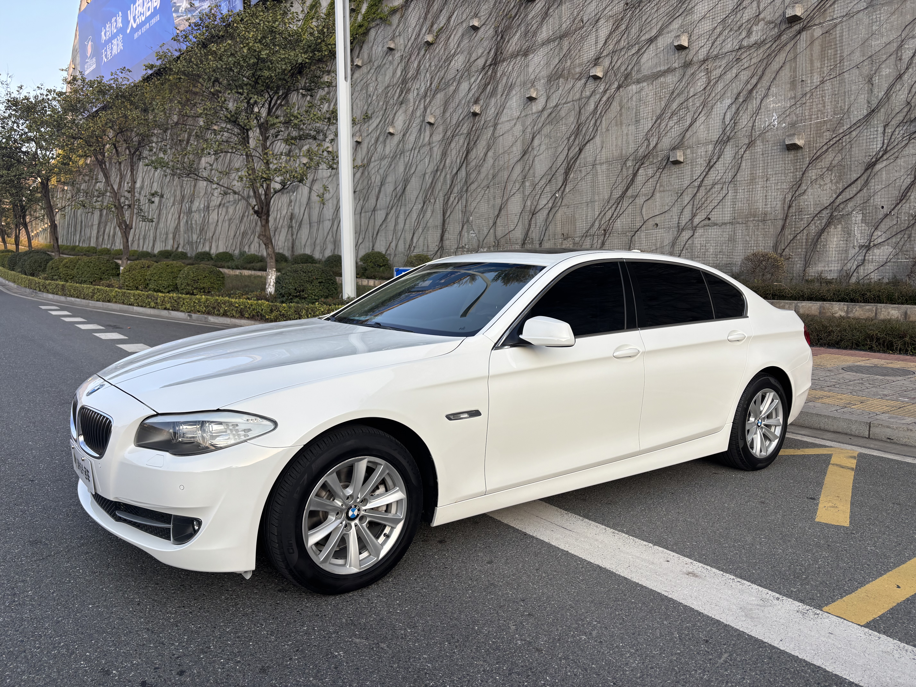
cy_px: 344
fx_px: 688
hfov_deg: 67.3
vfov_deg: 53.1
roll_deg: +0.6
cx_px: 458
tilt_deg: -4.3
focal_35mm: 26
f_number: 1.6
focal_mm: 5.96
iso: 50
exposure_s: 1/662
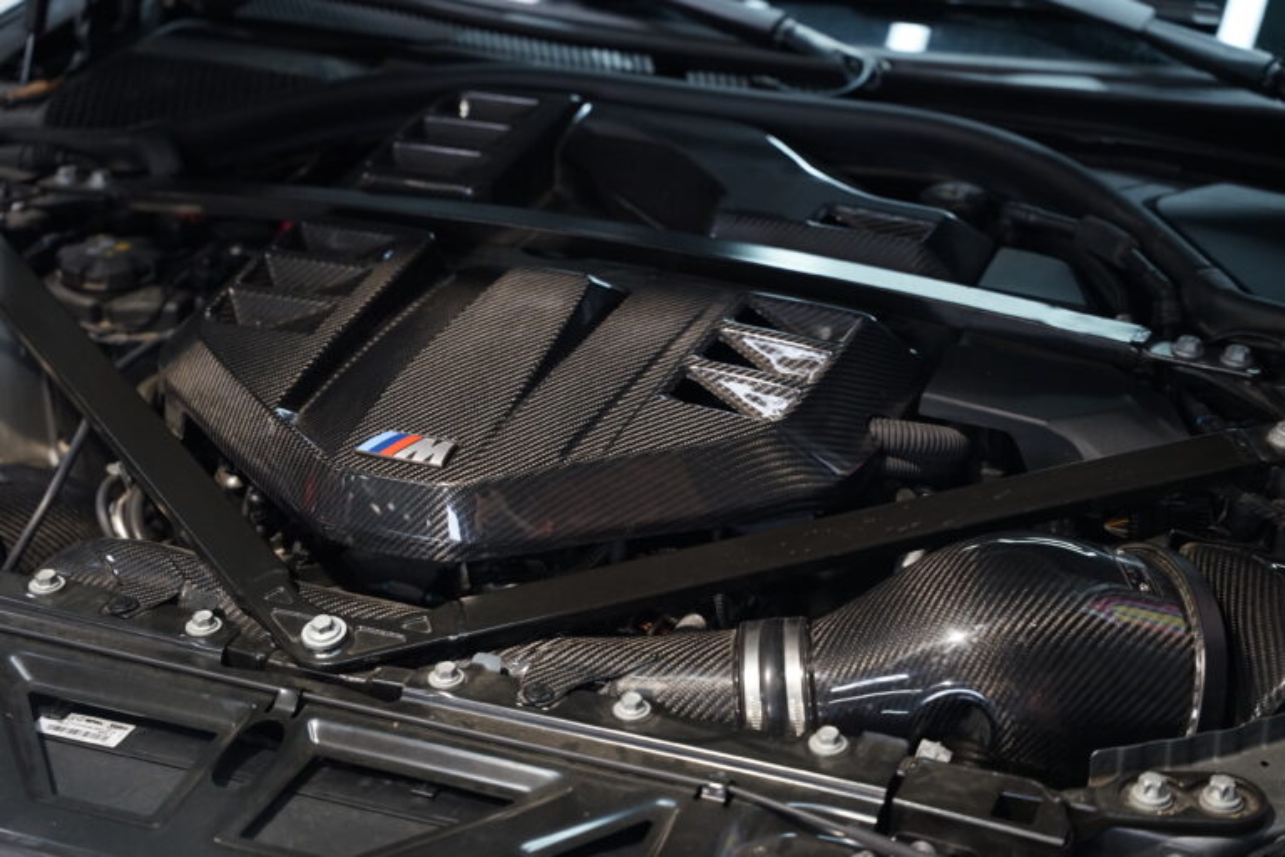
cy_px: 428
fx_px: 2498
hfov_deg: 28.8
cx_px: 642
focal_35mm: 70
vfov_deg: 19.5
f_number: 2.8
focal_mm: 70
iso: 1600
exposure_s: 1/80
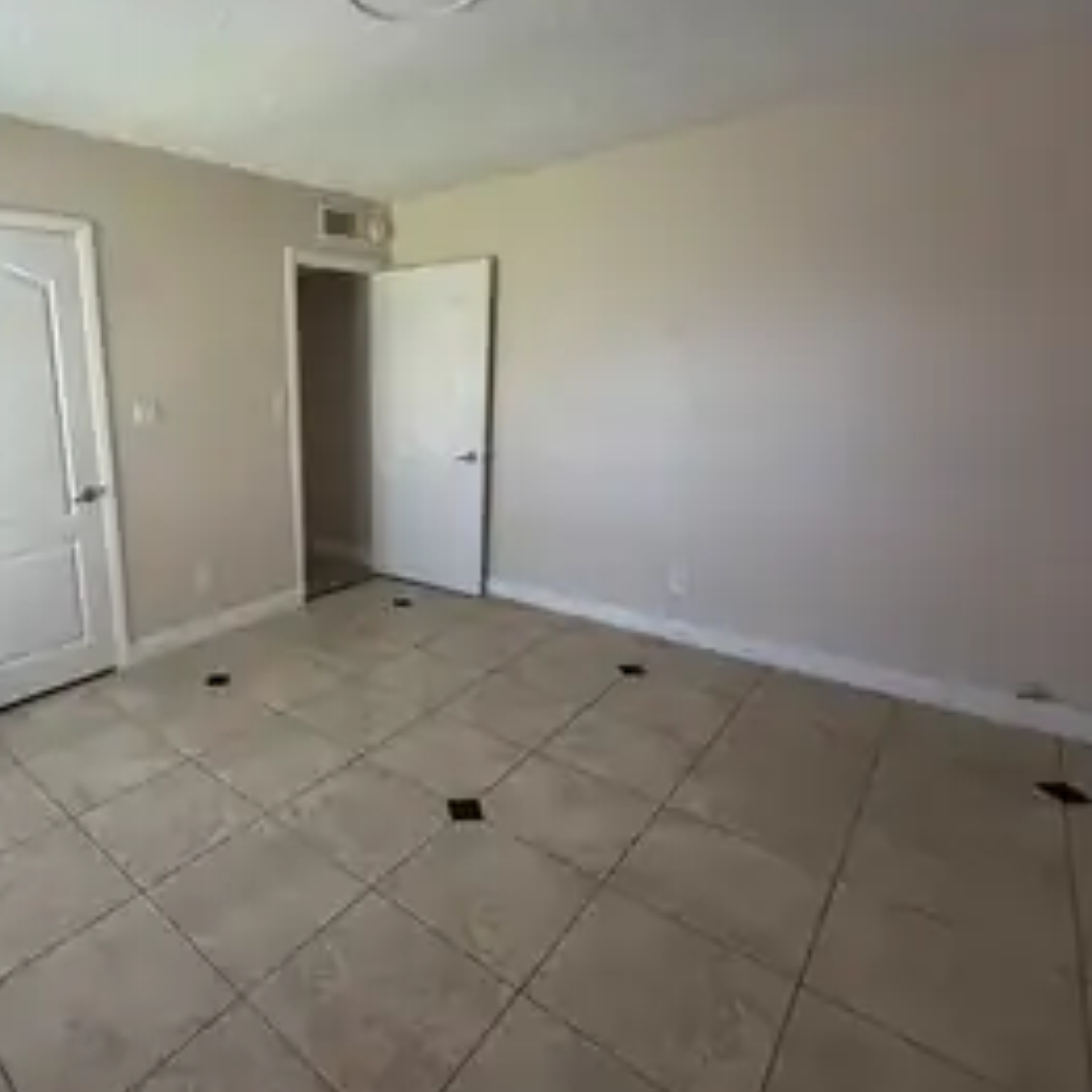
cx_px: 331
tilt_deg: -12.4
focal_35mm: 19
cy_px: 506
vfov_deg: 77.6
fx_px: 678
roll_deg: +2.2
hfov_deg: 74.3
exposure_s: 1/121
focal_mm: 2.22
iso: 320
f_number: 2.2
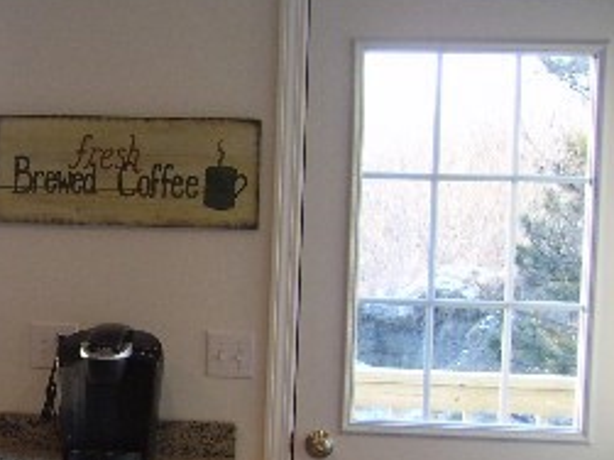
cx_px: -86
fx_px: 1720
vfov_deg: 15.1
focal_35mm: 97
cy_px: 360
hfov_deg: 19.3
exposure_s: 1/30
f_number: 2.8
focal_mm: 7.8
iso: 78
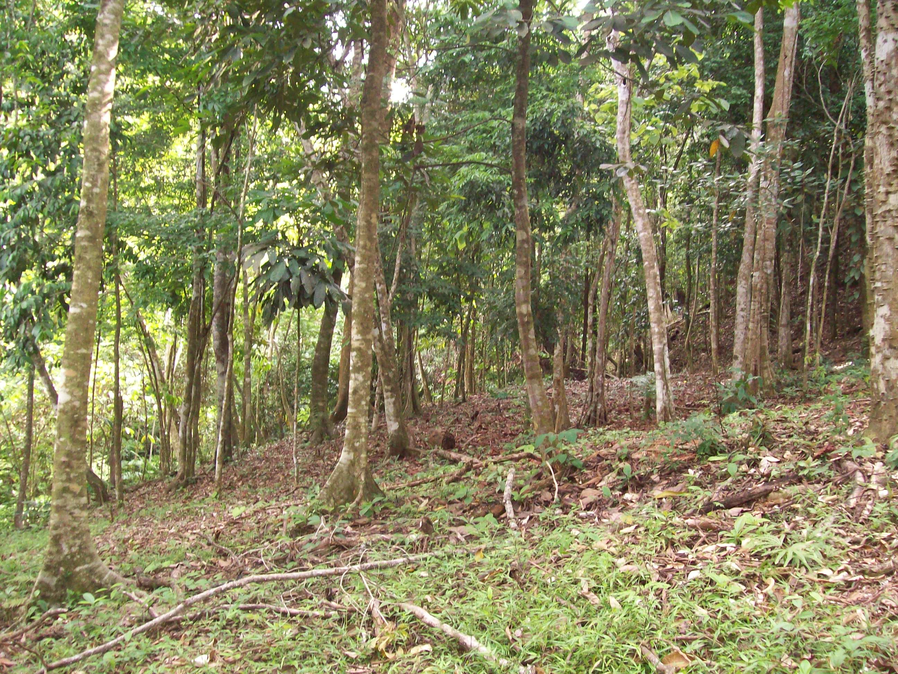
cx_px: 449
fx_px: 934
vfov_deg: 39.7
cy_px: 337
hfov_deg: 51.4
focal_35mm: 36
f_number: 2.7
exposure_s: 1/64
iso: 200
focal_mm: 6
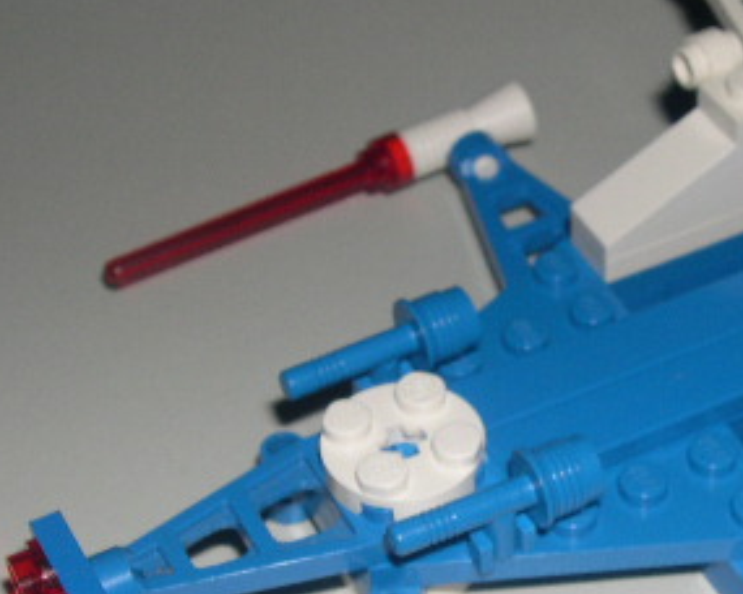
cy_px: 409
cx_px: 618
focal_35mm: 92
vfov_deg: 16.7
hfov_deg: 20.5
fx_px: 2023
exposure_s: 1/60
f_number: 8
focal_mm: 9
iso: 100
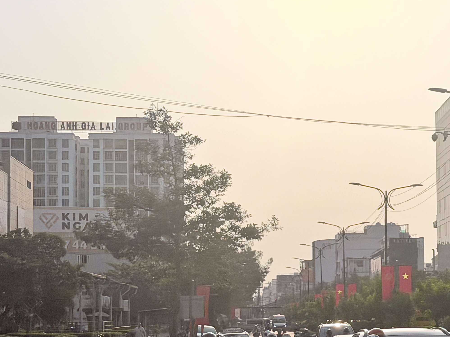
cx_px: 400
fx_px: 1261
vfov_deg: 15.2
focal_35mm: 97
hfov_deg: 19.9
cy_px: 234
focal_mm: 6.76
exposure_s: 1/20408
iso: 64
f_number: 1.78
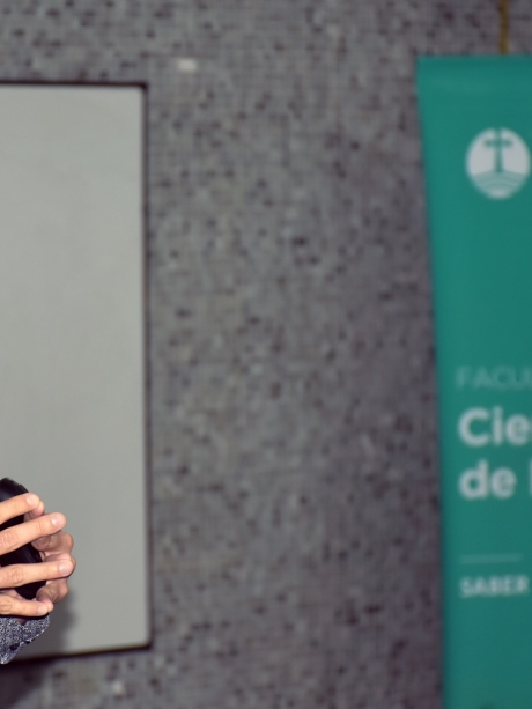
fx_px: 4937
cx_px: 199
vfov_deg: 8.2
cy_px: 327
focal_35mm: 241
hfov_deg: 6.2
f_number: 5.6
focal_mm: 100
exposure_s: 1/60
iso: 800
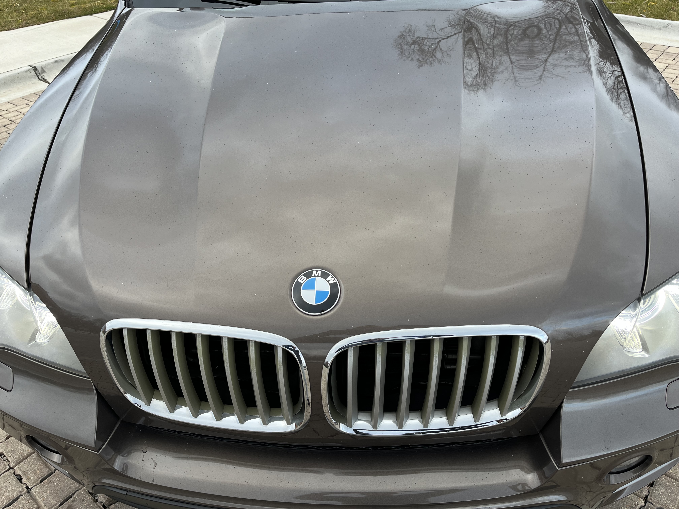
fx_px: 510
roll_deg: +3.1
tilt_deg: -37.5
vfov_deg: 53.1
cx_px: 340
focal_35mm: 26
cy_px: 254
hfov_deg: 67.3
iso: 40
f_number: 1.6
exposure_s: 1/122
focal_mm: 5.1
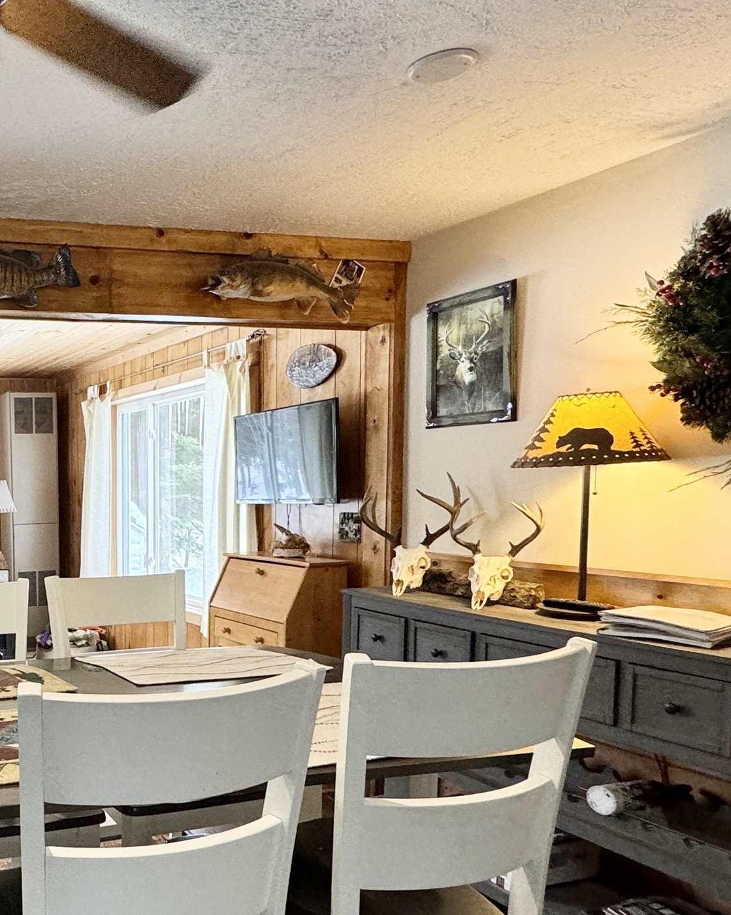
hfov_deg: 40.4
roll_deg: +0.7
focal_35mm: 30
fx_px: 811
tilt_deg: -5.3
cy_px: 550
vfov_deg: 58.3
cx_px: -48
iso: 250
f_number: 2.2
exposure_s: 1/99
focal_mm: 2.22
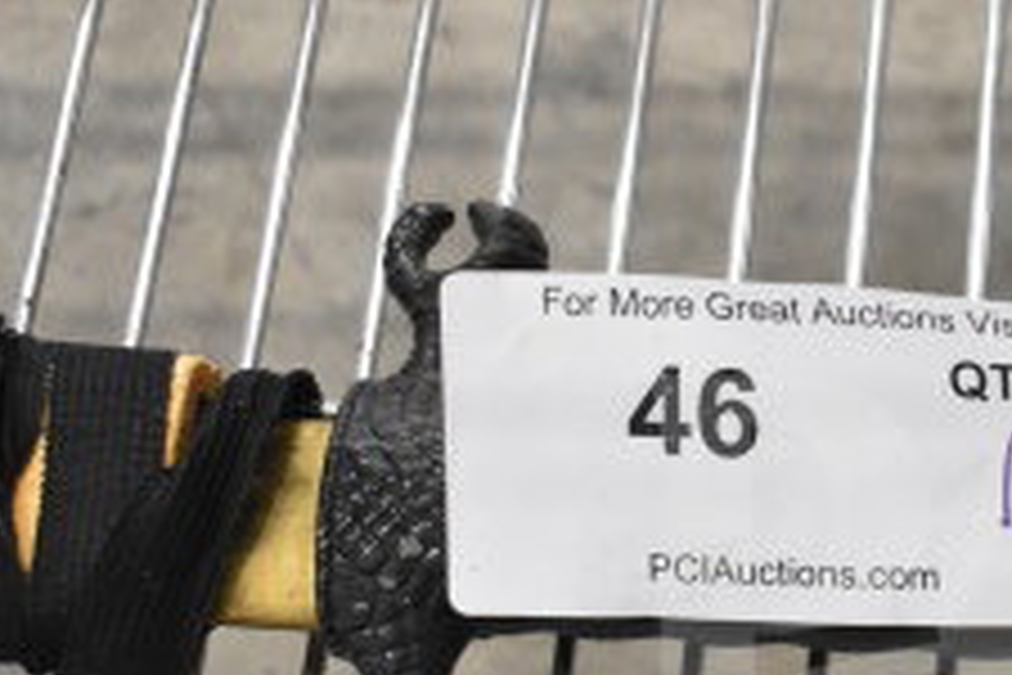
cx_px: 1043
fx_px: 3204
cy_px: 731
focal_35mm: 114
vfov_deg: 11.8
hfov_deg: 17.5
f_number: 4.2
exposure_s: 1/50
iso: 2200
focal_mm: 28
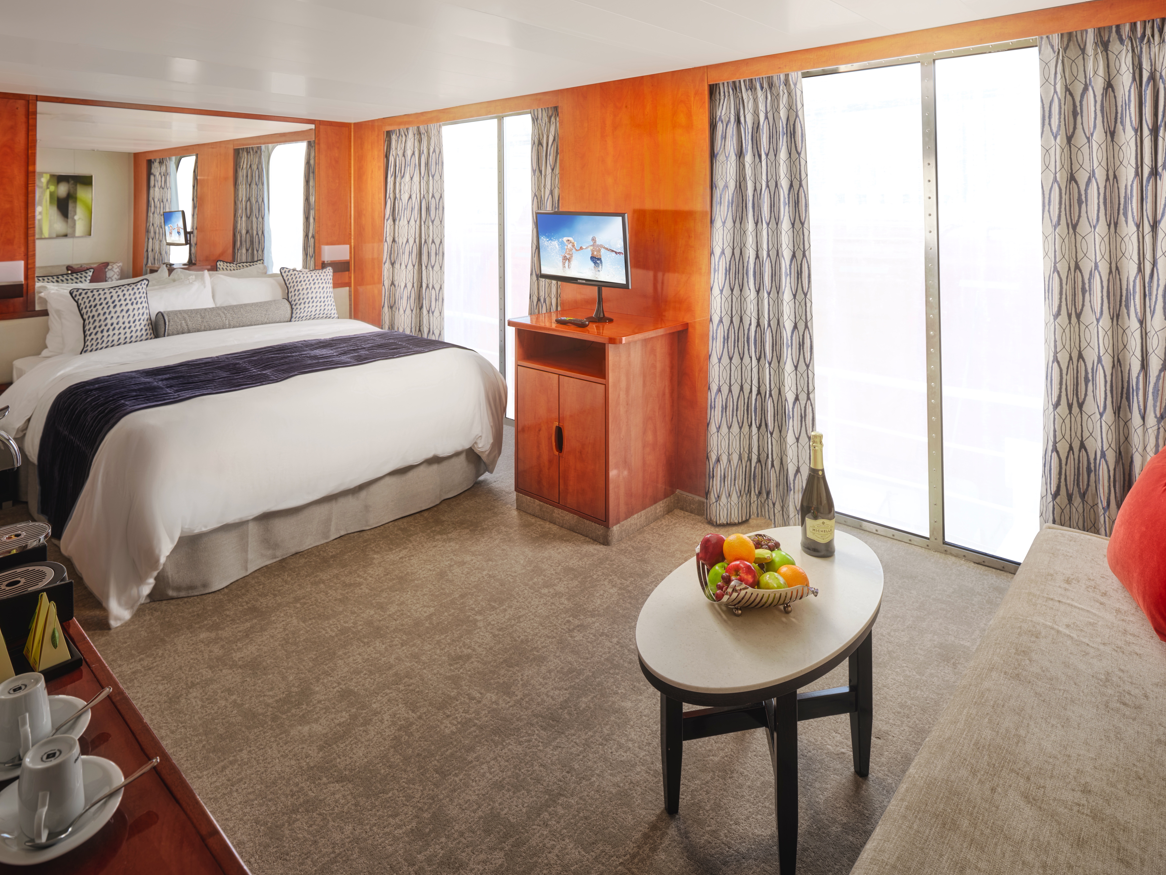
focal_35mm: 21
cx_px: 562
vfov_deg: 63.4
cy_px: 446
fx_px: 707
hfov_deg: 79.0
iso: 100
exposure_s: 1/8
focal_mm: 24
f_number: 11
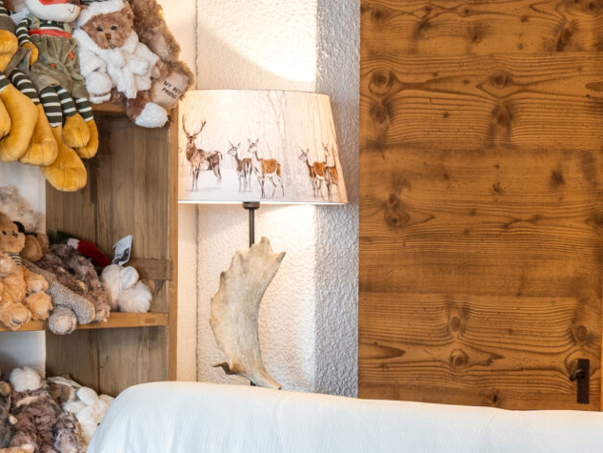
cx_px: 718
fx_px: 2370
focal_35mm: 136
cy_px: 521
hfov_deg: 14.1
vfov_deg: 10.7
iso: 200
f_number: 9
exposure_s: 1/4
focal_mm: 35
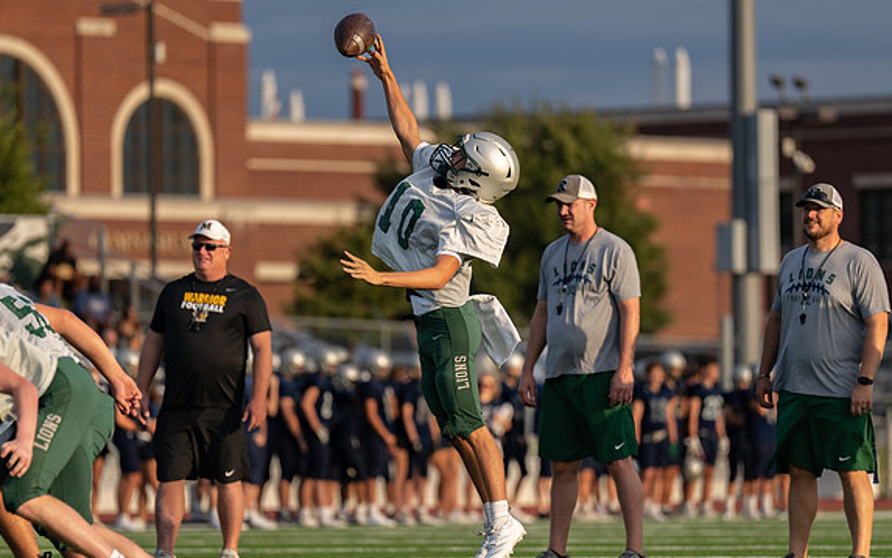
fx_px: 7389
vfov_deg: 4.3
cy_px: 339
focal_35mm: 304
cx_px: 450
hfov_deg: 6.9
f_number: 2.8
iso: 160
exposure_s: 1/2000
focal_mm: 200
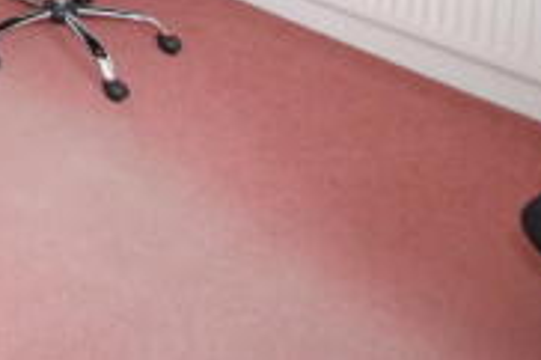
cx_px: -294
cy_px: -286
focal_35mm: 54
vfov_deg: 19.1
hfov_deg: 25.9
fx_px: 811
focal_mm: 10
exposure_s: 1/60
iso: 400
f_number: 4
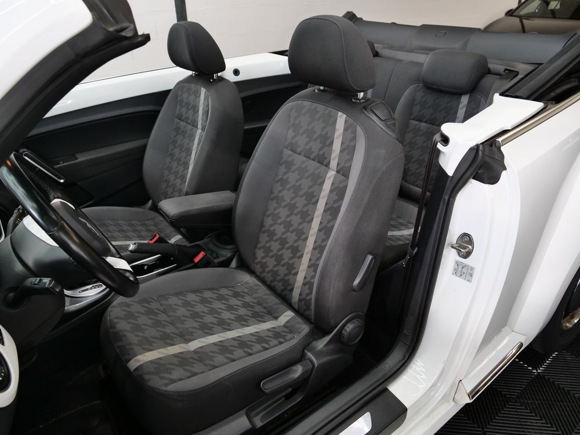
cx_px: 290
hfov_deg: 71.6
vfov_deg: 56.8
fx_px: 402
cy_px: 218
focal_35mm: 24
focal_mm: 12
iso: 640
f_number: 3.9
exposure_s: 1/60
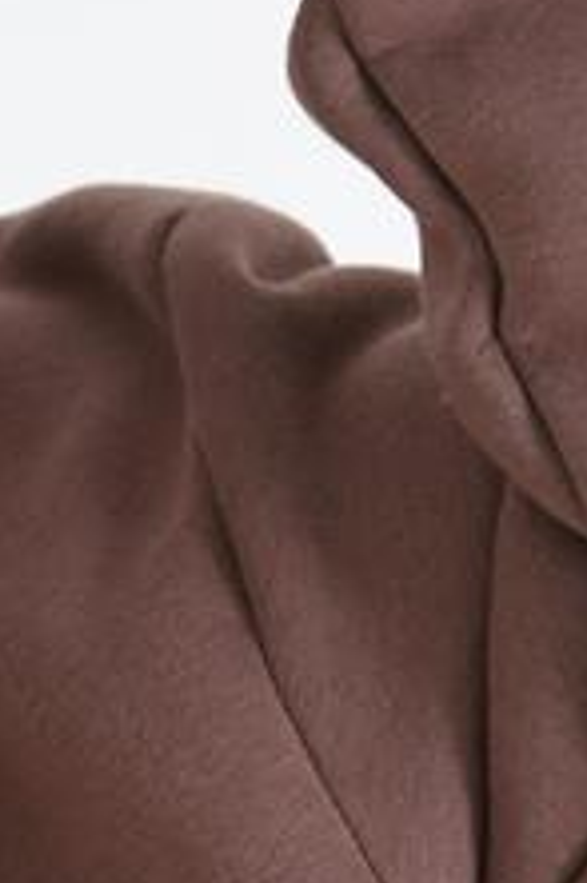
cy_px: 1626
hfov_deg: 3.6
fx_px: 9137
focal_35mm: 373
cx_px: -539
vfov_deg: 5.4
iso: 100
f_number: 5.6
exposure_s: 1/125
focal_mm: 55
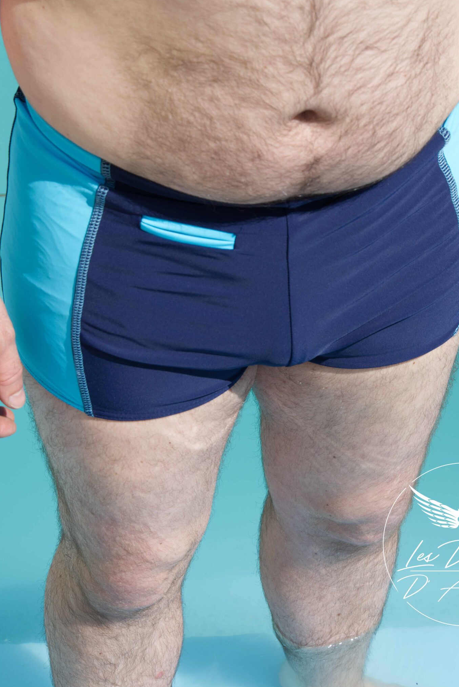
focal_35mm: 101
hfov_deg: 13.6
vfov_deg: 20.2
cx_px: 279
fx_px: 1921
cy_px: 278
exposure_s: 1/500
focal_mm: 53
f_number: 8
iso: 200
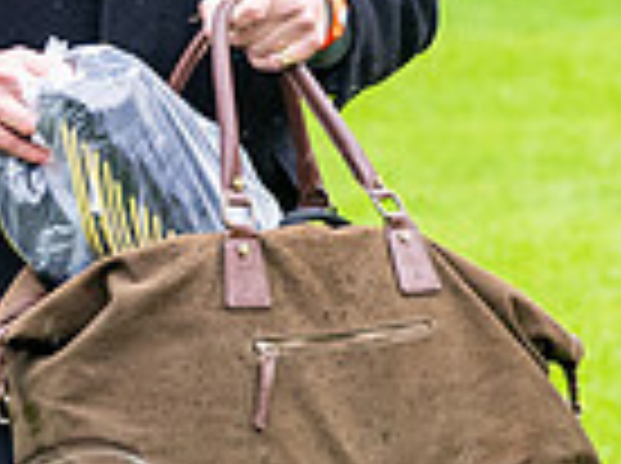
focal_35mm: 1039
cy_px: 174
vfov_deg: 1.4
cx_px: 224
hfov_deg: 1.9
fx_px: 18607
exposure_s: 1/500
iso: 1000
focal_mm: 140
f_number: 4
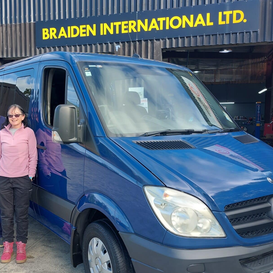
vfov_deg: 46.0
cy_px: 151
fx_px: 321
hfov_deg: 45.8
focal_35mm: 36
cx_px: 107
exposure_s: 1/204
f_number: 1.8
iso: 25
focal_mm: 5.23
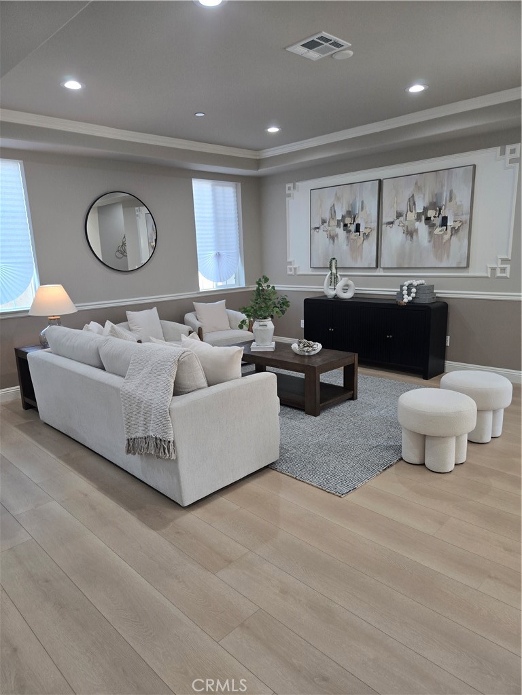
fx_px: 462
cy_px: 348
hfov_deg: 58.9
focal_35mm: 23
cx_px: 261
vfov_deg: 73.9
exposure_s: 1/120
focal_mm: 5.4
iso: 100
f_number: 1.8
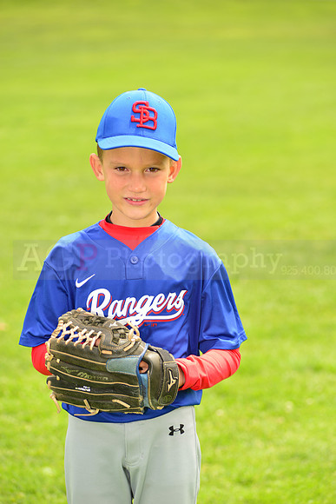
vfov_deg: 15.2
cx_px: 168
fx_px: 1889
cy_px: 252
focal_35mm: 135
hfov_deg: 10.2
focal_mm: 135
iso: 100
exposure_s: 1/250
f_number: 5
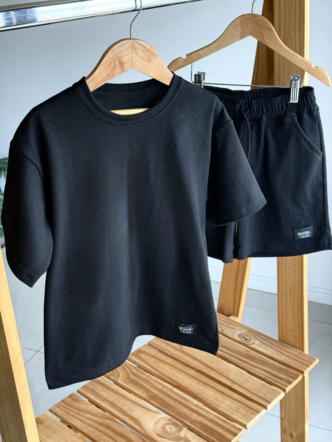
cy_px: 221
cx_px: 166
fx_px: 614
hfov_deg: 30.3
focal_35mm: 48
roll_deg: -1.2
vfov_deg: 39.7
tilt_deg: -26.1
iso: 100
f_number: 1.78
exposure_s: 1/65
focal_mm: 6.76
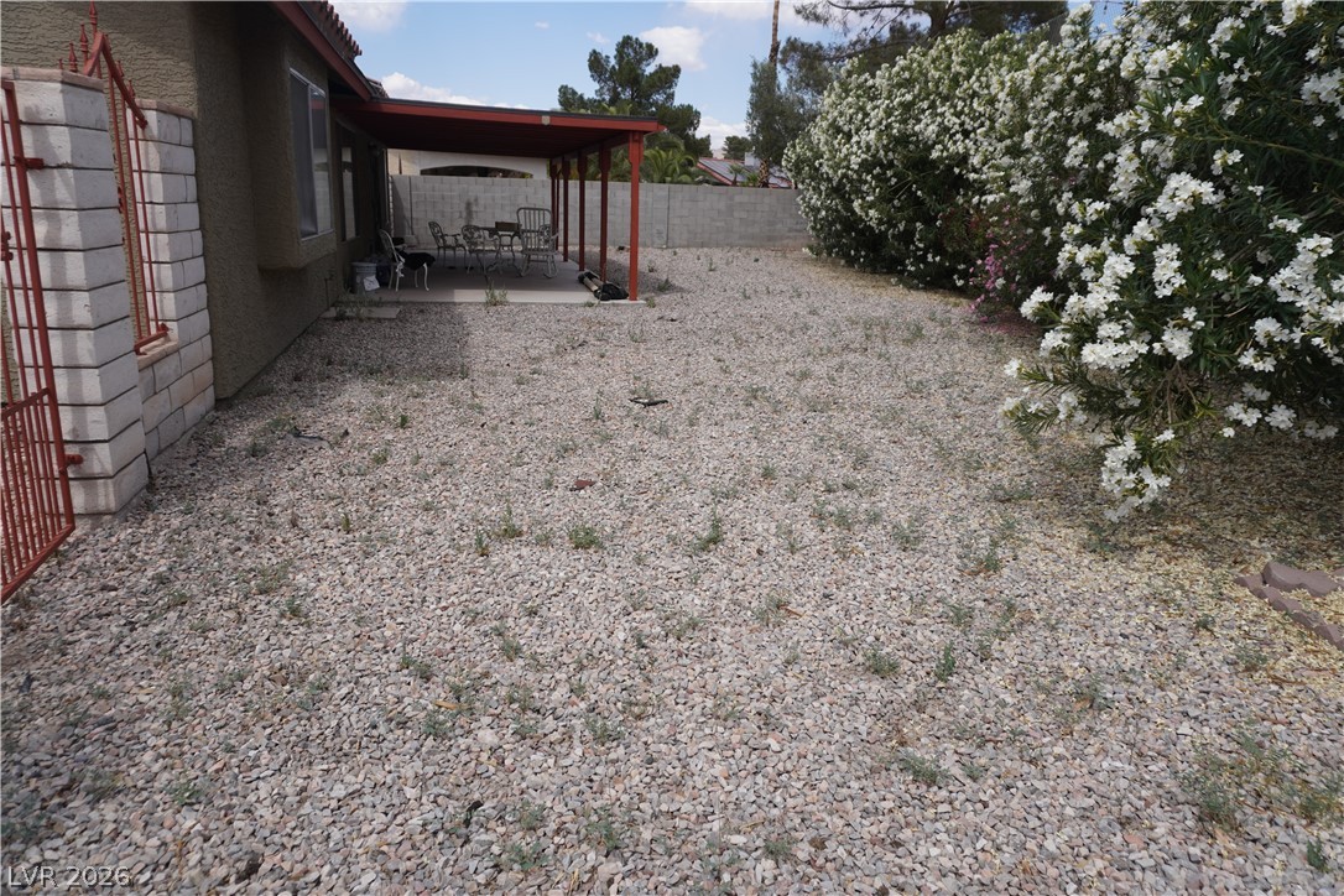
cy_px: 448
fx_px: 896
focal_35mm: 24
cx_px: 672
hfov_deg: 73.7
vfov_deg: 53.1
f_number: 4.5
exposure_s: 1/640
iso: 100
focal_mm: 16
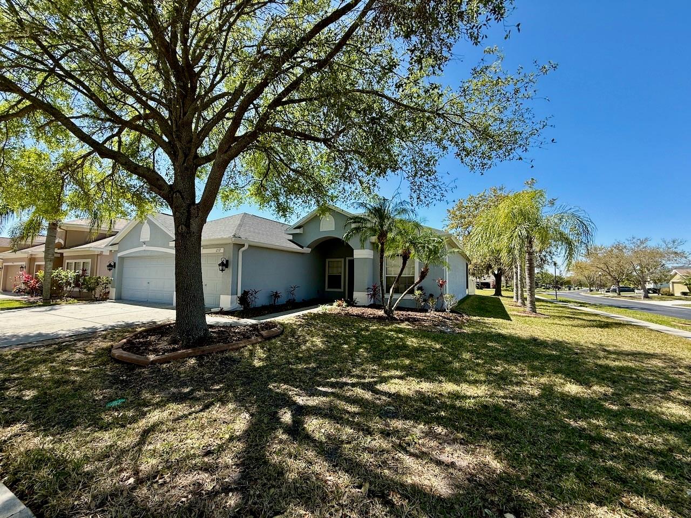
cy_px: 259
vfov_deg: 85.7
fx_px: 279
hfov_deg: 102.1
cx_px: 346
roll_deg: -0.7
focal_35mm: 14
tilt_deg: +4.0
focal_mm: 2.22
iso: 64
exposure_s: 1/841
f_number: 2.2
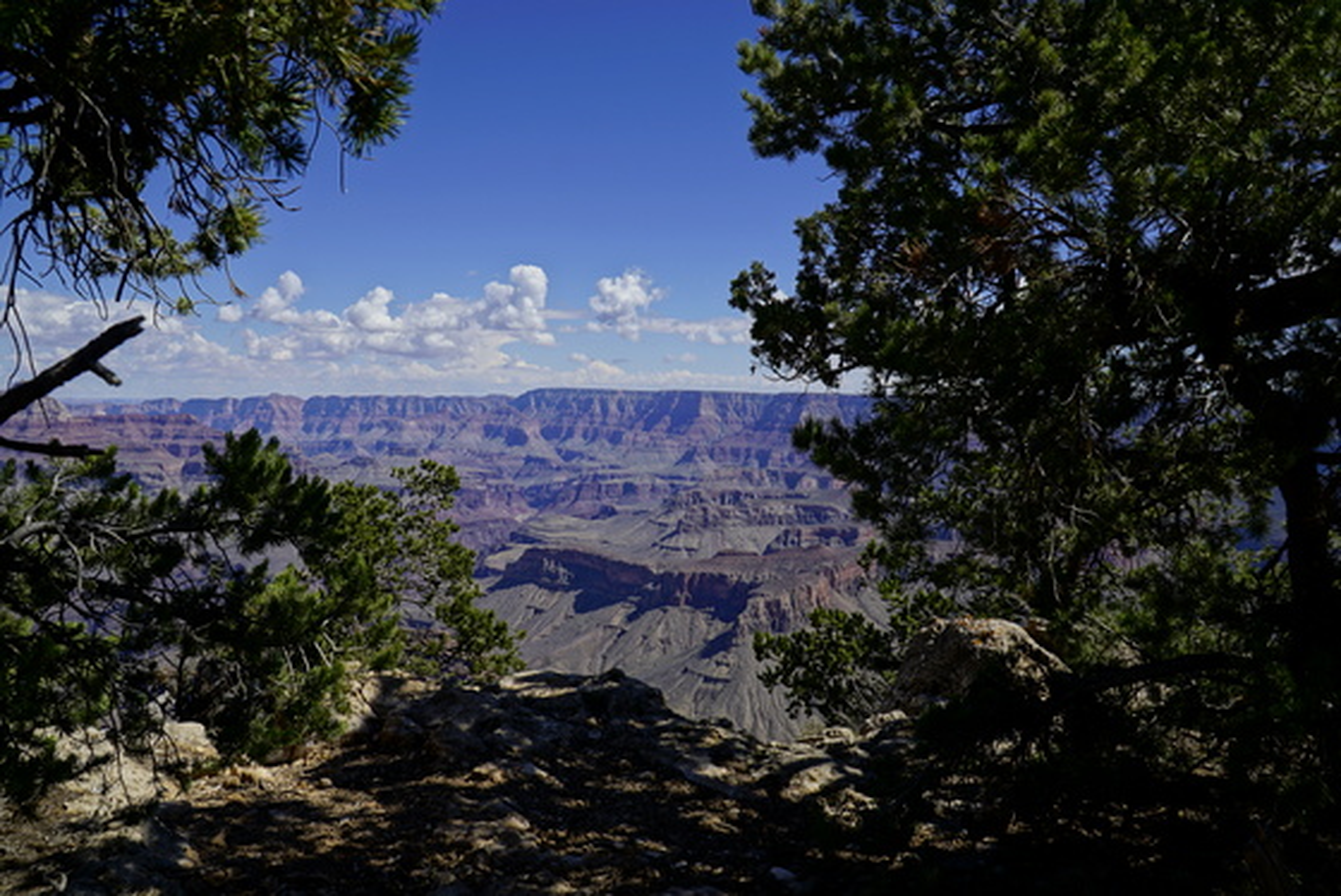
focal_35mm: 27
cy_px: 448
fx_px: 1006
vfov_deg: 48.0
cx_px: 670
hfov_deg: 67.4
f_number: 8
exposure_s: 1/500
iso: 100
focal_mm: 18
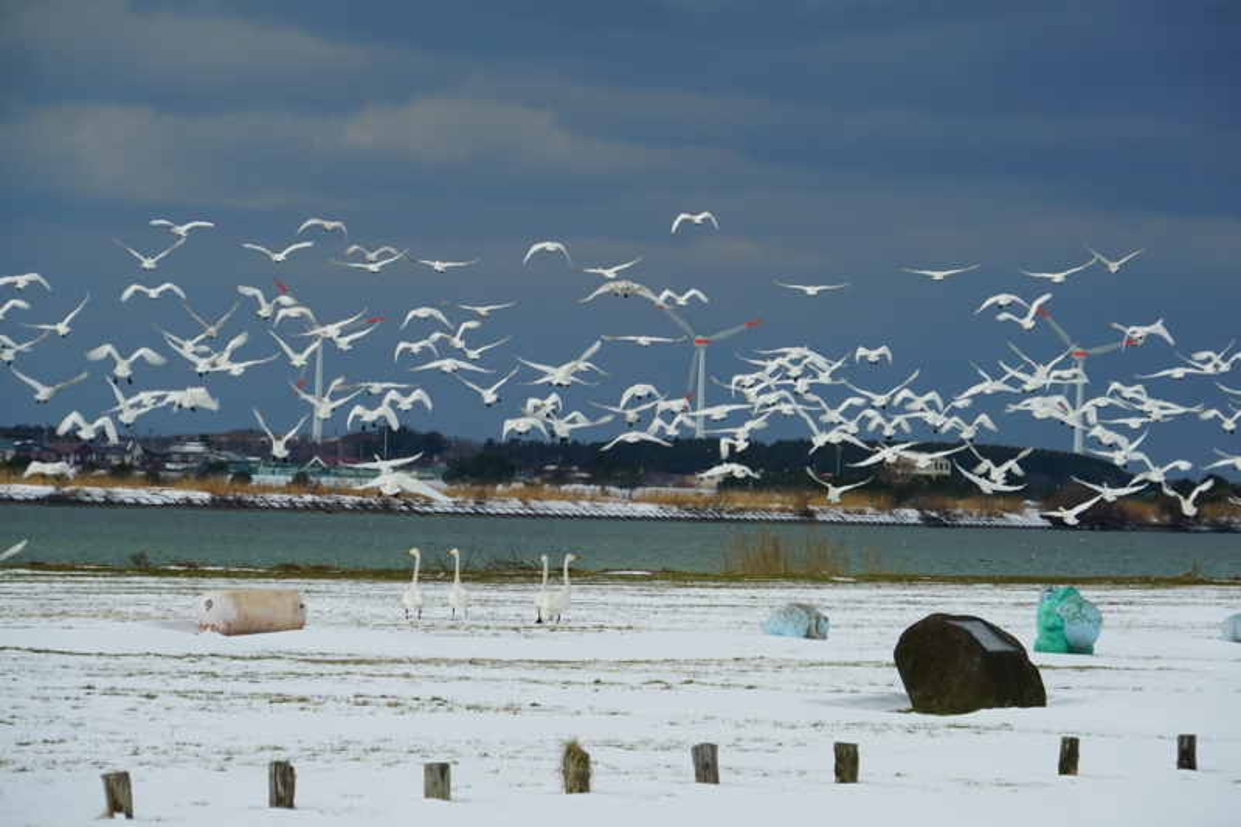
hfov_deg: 10.2
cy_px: 414
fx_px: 6927
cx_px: 620
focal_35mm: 201
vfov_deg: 6.8
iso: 100
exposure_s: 1/320
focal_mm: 134
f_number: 8
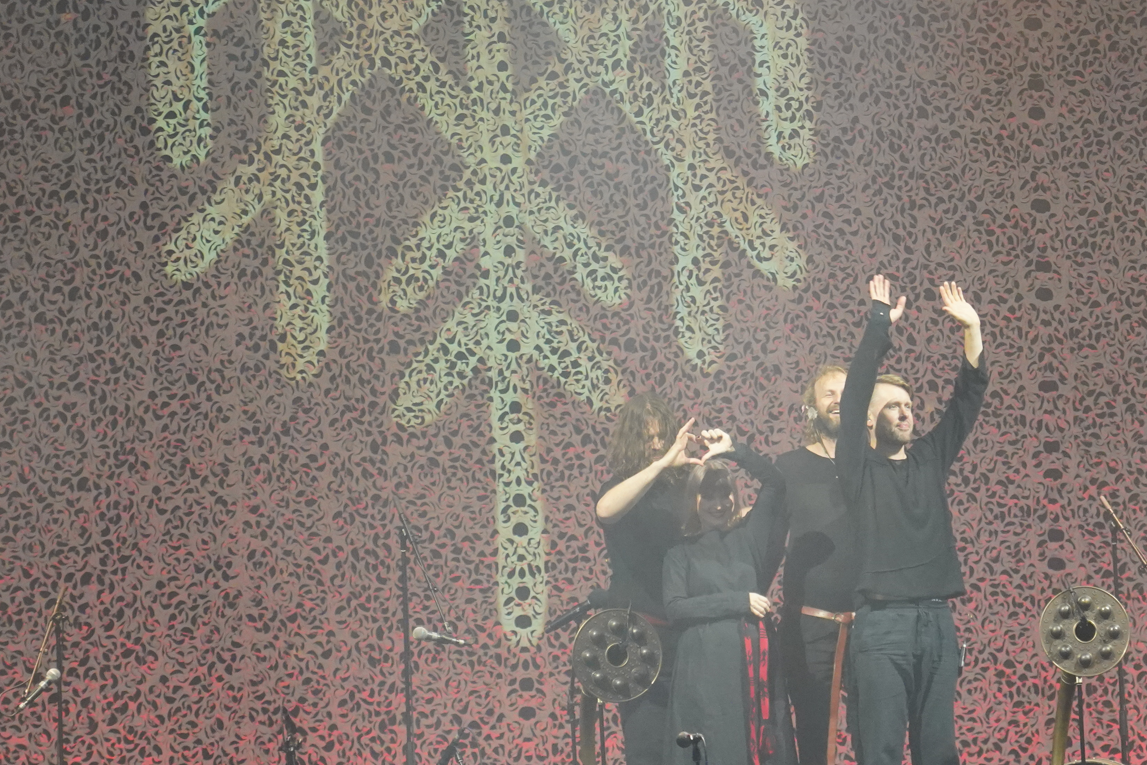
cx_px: 979
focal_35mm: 192
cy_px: 551
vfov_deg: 7.1
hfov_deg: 10.7
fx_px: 6117
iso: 5000
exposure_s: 1/160
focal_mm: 105
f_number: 4
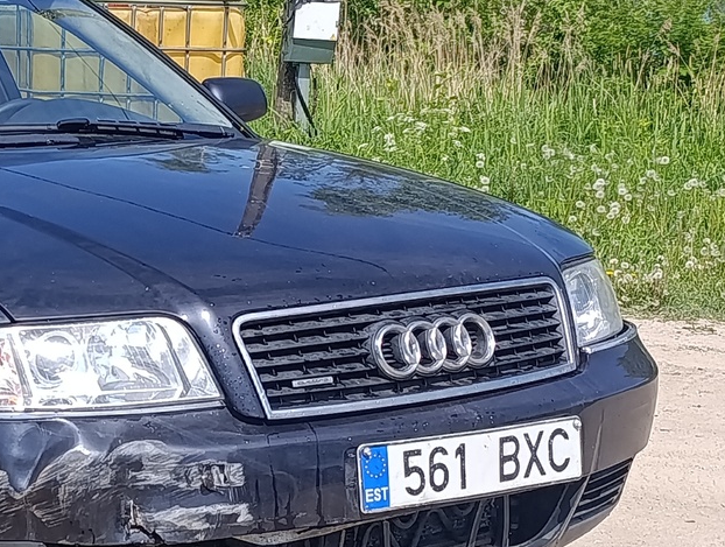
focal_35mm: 90
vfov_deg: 16.4
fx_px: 1889
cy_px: 384
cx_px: 34
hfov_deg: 21.1
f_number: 1.65
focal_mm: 6.11
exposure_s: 1/629
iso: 50
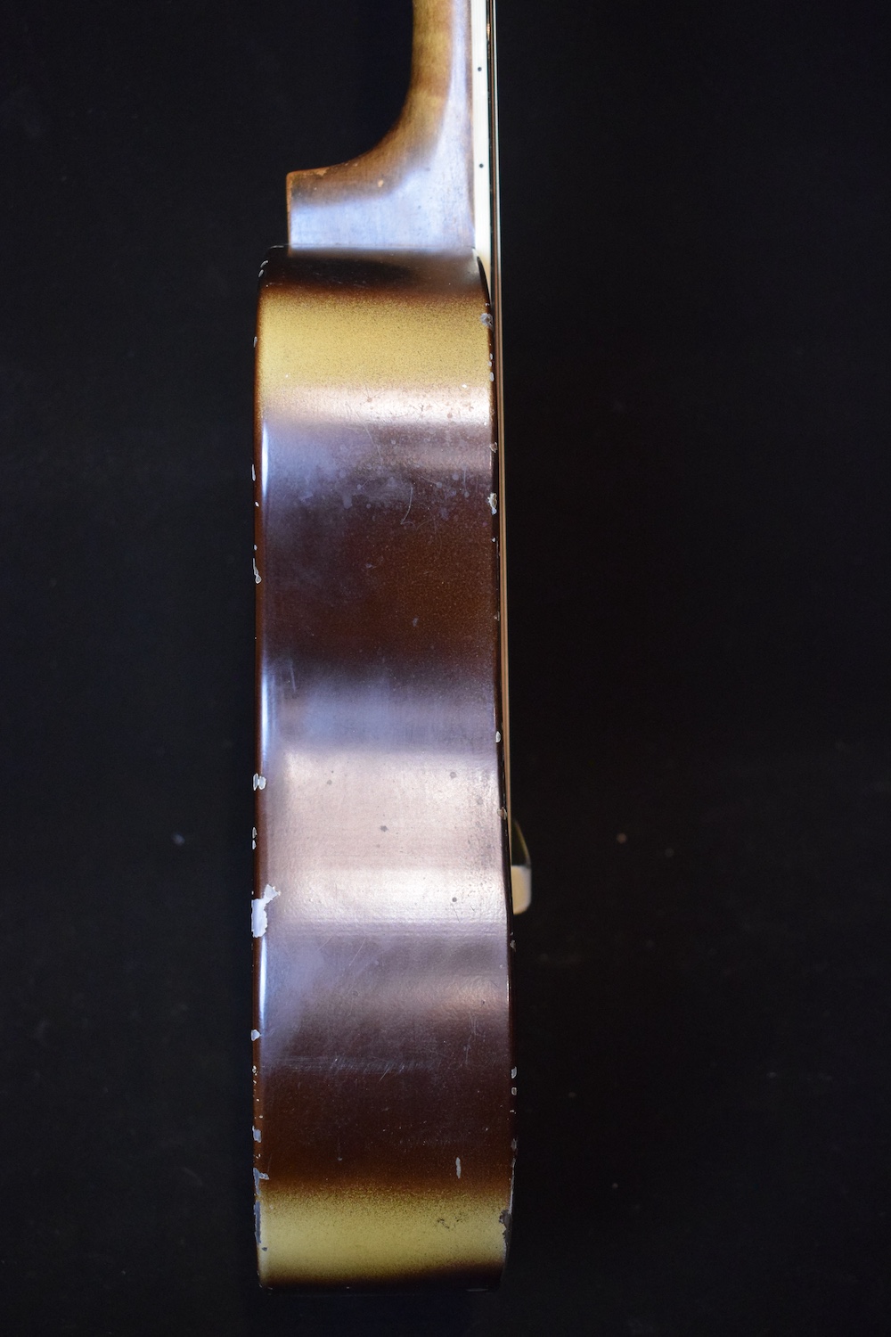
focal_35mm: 44
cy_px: 668
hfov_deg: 30.8
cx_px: 446
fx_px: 1615
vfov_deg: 45.0
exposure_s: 1/60
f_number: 4.2
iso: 3200
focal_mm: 29
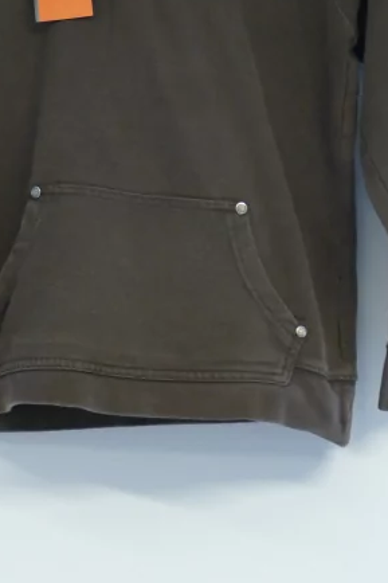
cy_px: 153
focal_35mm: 153
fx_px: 2475
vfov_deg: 13.4
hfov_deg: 9.0
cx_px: 115
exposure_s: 1/40
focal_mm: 30.31
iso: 1600
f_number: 3.7
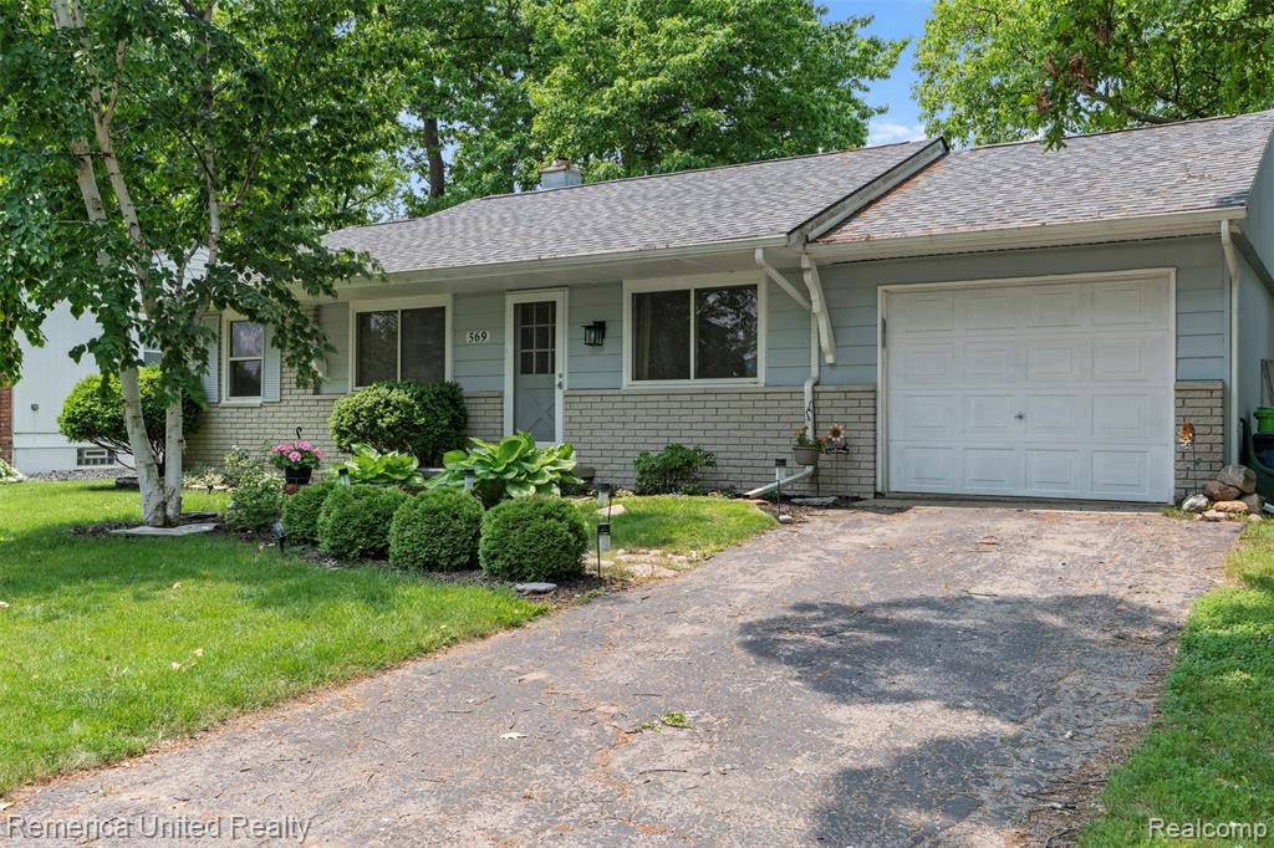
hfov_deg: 58.7
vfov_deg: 41.1
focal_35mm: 32
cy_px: 424
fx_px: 1132
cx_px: 637
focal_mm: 32
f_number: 8
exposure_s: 1/20
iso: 100
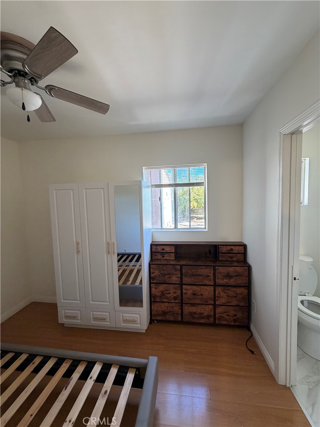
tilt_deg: -4.3
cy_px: 214
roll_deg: +1.7
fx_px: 173
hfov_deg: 85.7
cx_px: 160
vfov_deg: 102.1
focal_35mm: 14
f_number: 2.2
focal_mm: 2.22
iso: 250
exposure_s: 1/120
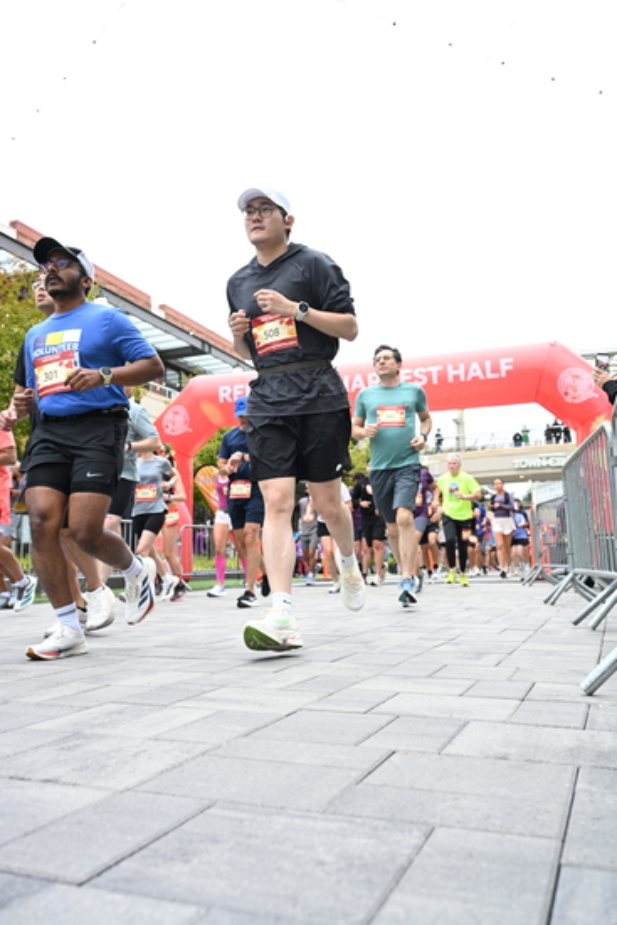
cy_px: 462
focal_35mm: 30
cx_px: 308
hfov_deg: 43.0
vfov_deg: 61.1
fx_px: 784
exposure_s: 1/640
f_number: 4
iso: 2000
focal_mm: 30.5
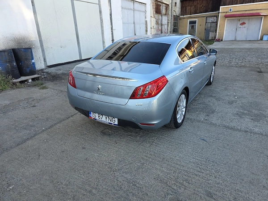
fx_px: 178
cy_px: 100
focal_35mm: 23
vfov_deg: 58.9
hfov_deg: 73.9
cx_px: 134
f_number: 1.7
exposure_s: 1/359
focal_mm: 6.3
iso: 64
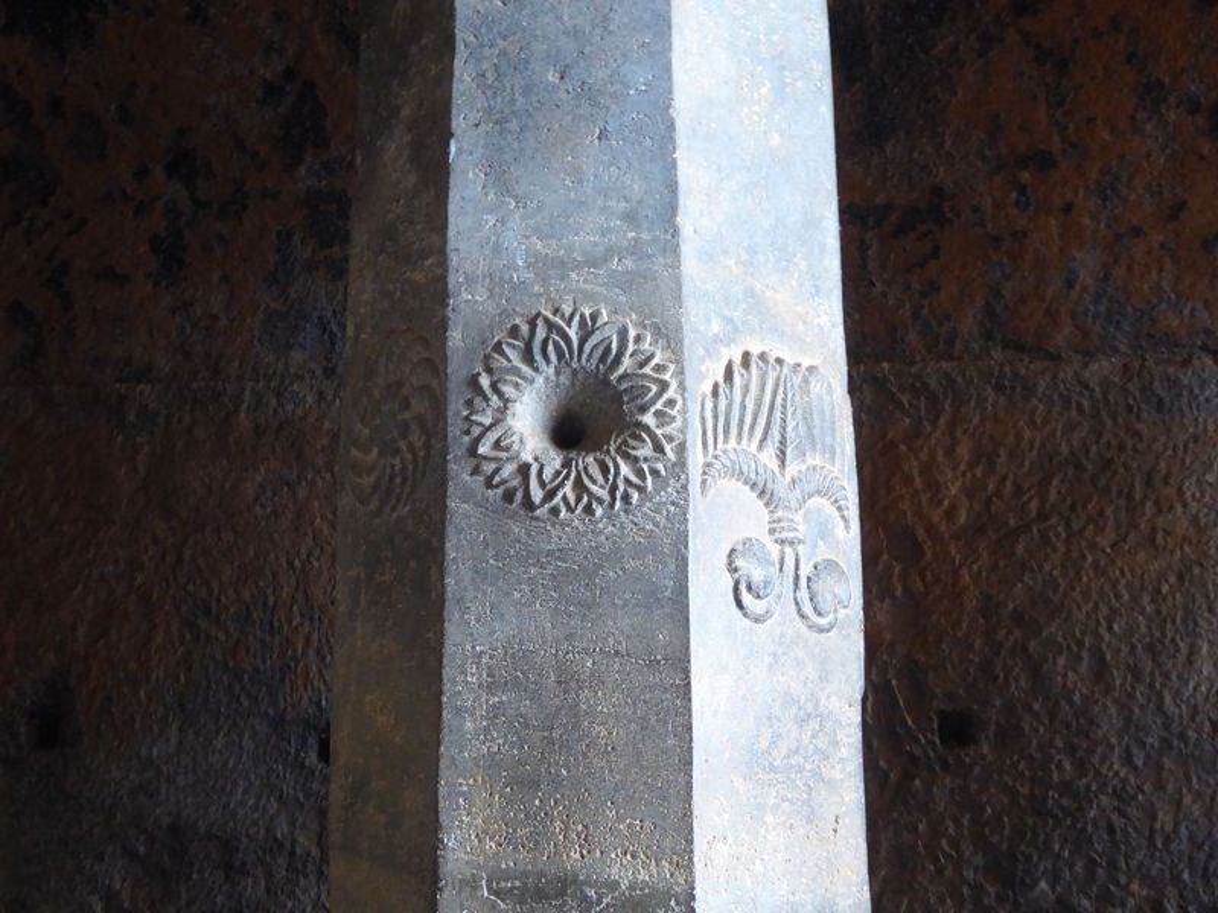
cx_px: 609
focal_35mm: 49
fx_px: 1724
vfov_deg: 29.7
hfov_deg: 38.9
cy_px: 456
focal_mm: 8.4
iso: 400
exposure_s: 1/25
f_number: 4
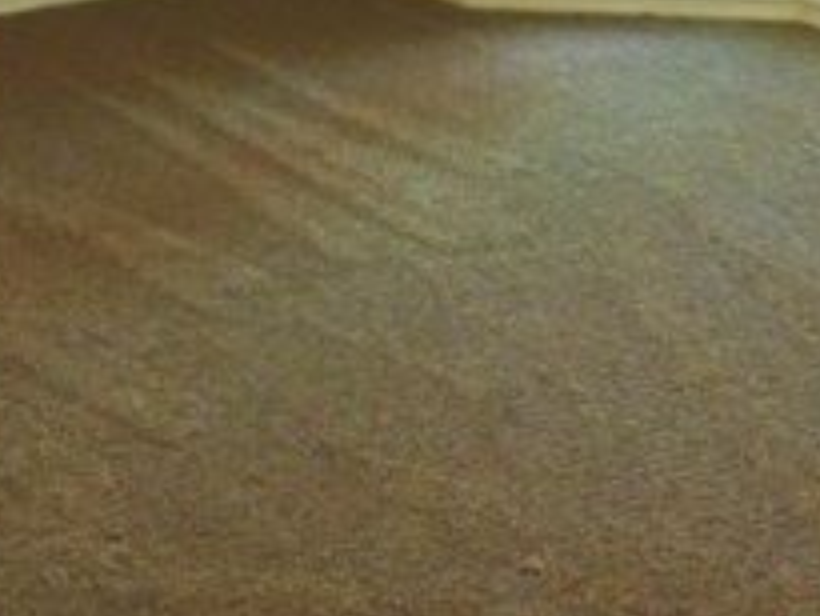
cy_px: -276
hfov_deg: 25.0
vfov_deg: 17.3
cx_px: 324
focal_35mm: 78
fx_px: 1849
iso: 250
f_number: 3.3
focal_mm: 4.5
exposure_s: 1/30
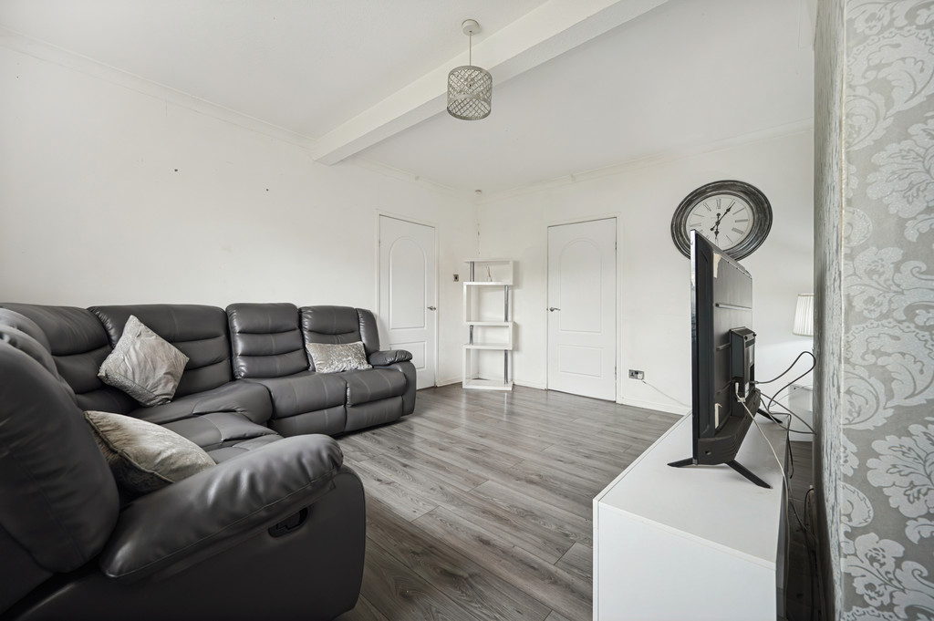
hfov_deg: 104.3
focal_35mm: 14
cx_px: 467
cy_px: 310
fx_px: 363
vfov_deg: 81.1
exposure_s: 1/100
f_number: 5
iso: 1600
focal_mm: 14
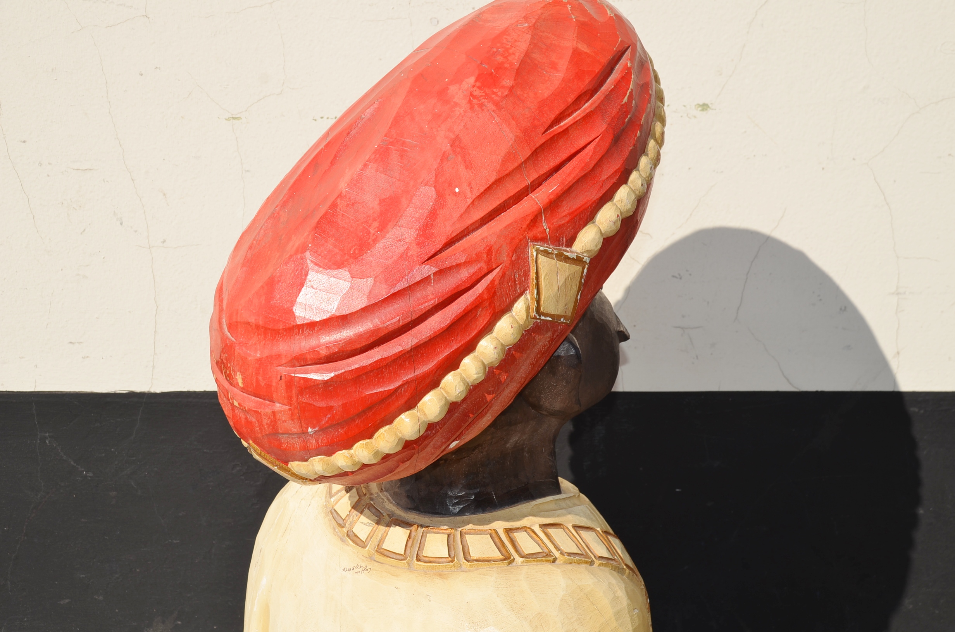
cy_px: 316
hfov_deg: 37.9
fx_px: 1390
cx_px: 478
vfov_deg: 25.6
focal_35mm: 52
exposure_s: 1/250
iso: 100
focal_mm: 35
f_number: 8
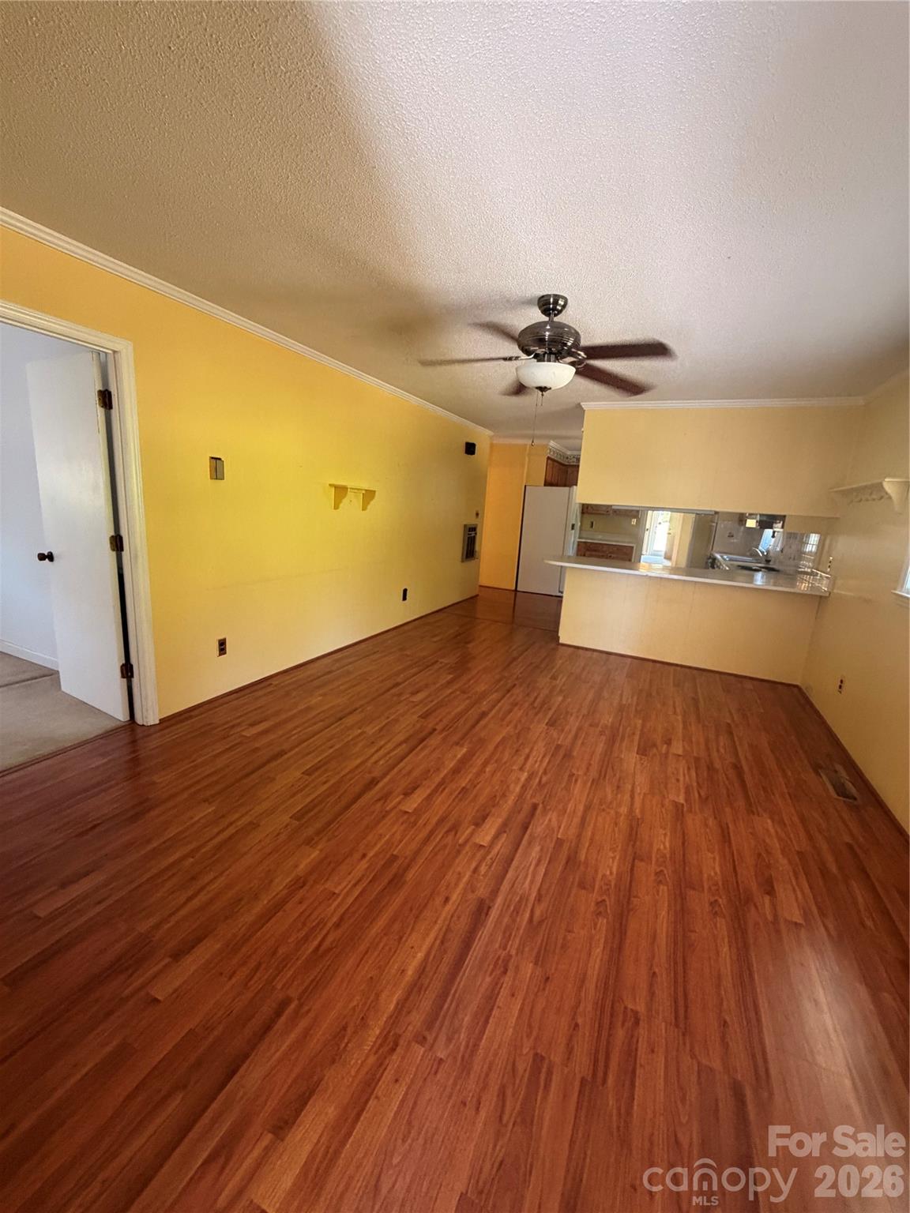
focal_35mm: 14
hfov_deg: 85.7
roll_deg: -4.1
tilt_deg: -11.1
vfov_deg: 102.1
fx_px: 491
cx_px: 455
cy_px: 606
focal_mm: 2.22
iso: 400
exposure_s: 1/60
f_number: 2.2
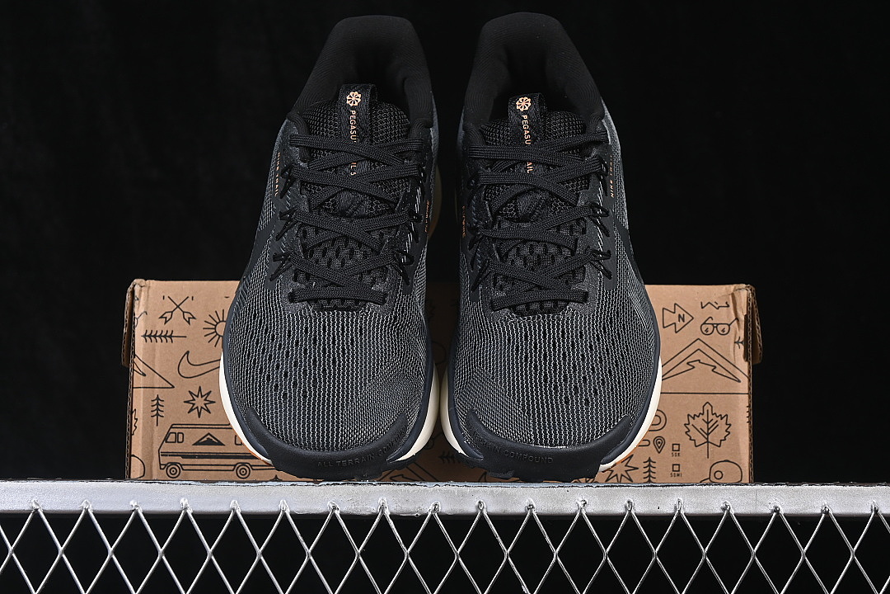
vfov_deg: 18.2
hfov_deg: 27.0
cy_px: 297
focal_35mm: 75
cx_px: 445
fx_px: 1854
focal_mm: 50
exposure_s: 1/60
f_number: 6.3
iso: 160
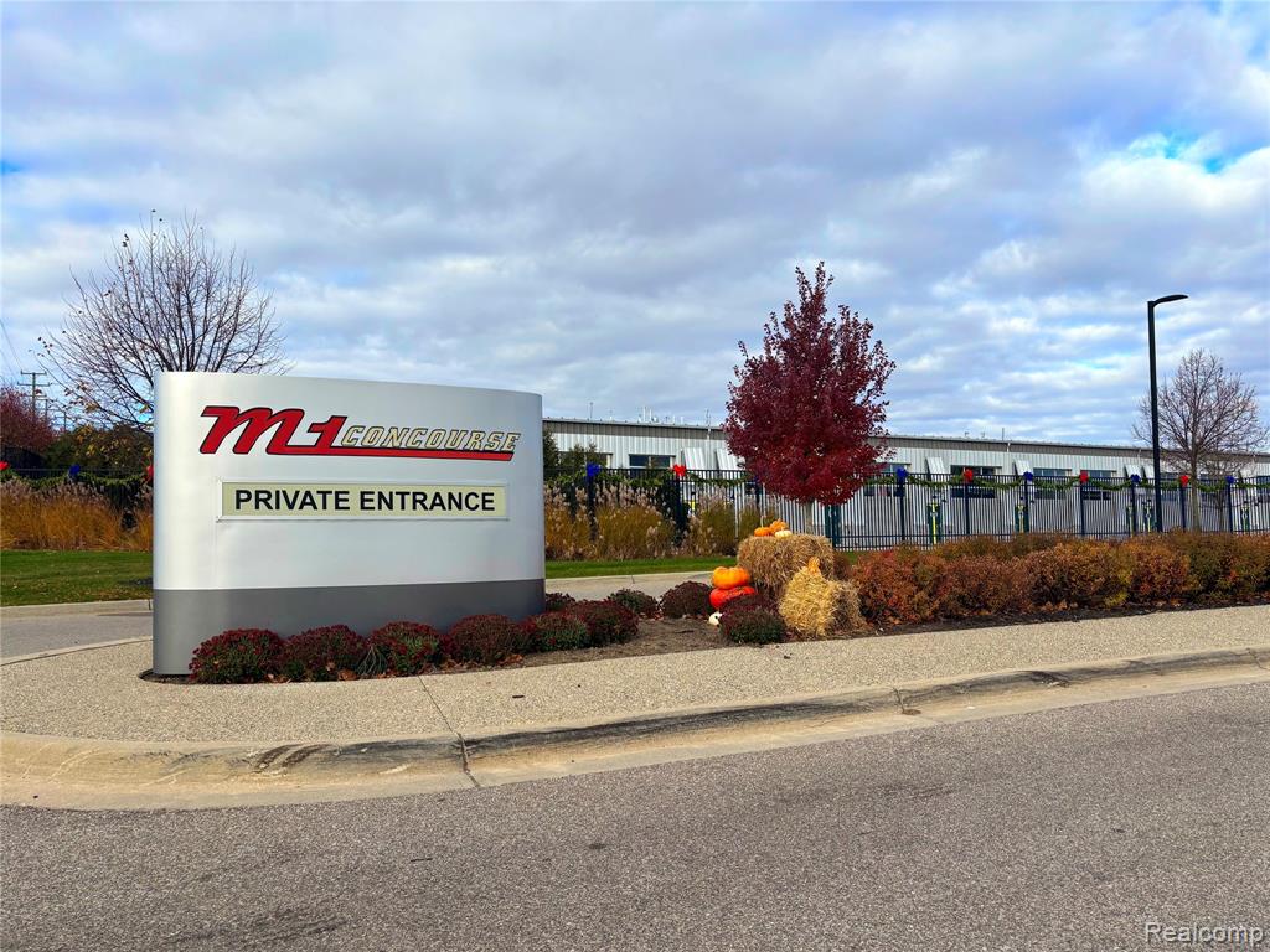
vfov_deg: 53.1
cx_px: 635
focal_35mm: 26
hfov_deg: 67.3
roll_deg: +0.1
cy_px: 476
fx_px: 954
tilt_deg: +2.2
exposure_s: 1/2242
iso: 50
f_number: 1.6
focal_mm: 5.96
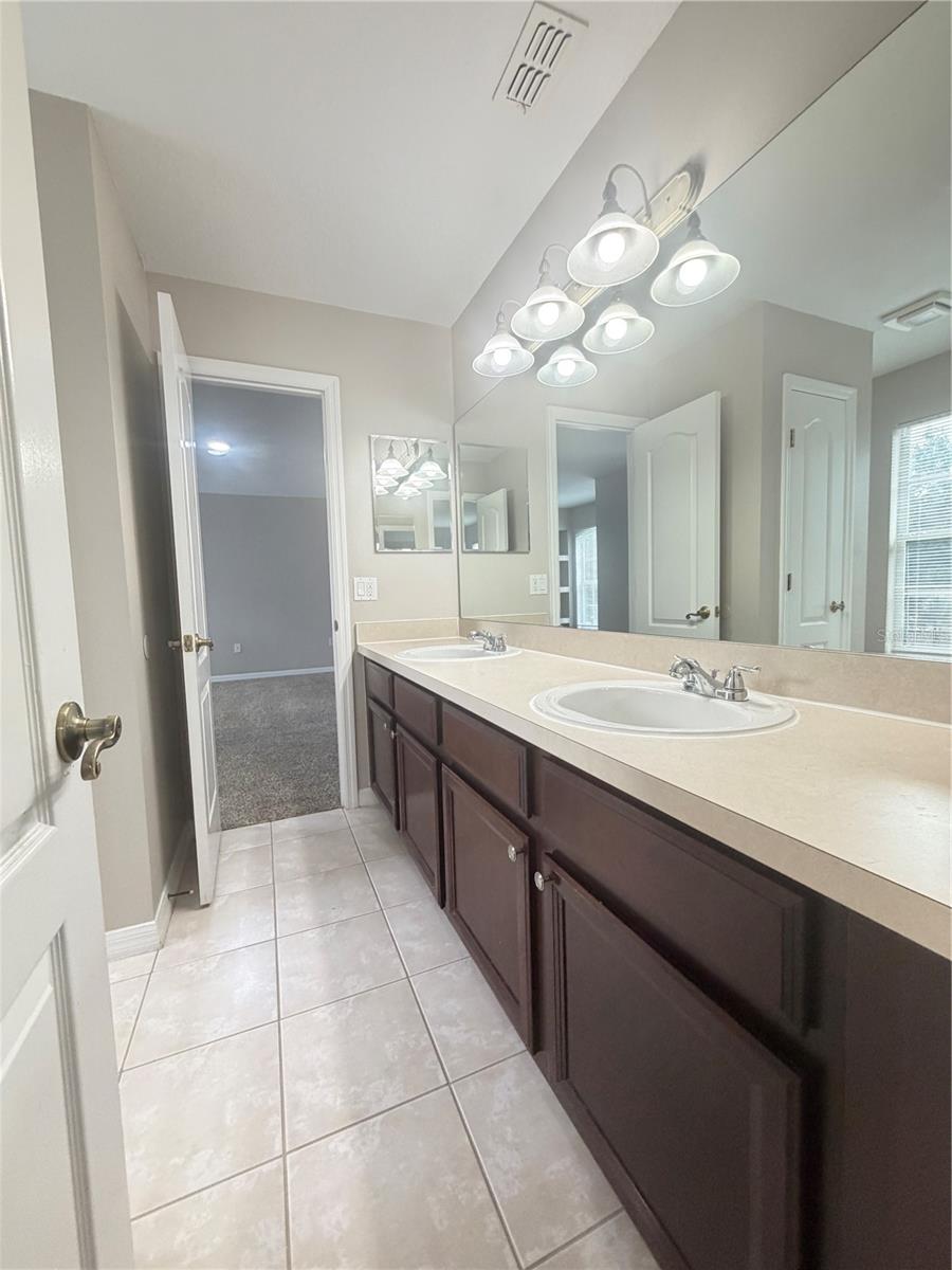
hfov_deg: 85.7
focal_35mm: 14
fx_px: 513
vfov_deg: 102.1
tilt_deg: -3.6
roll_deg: +1.6
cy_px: 635
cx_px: 476
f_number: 2.2
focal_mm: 2.22
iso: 320
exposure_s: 1/60
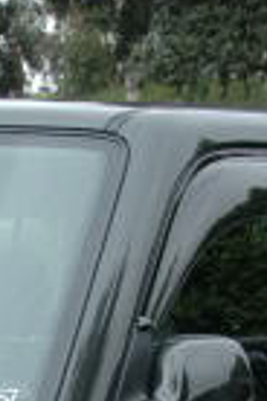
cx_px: -148
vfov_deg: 10.5
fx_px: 2091
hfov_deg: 7.2
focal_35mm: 188
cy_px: 636
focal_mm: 24
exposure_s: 1/400
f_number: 3.8
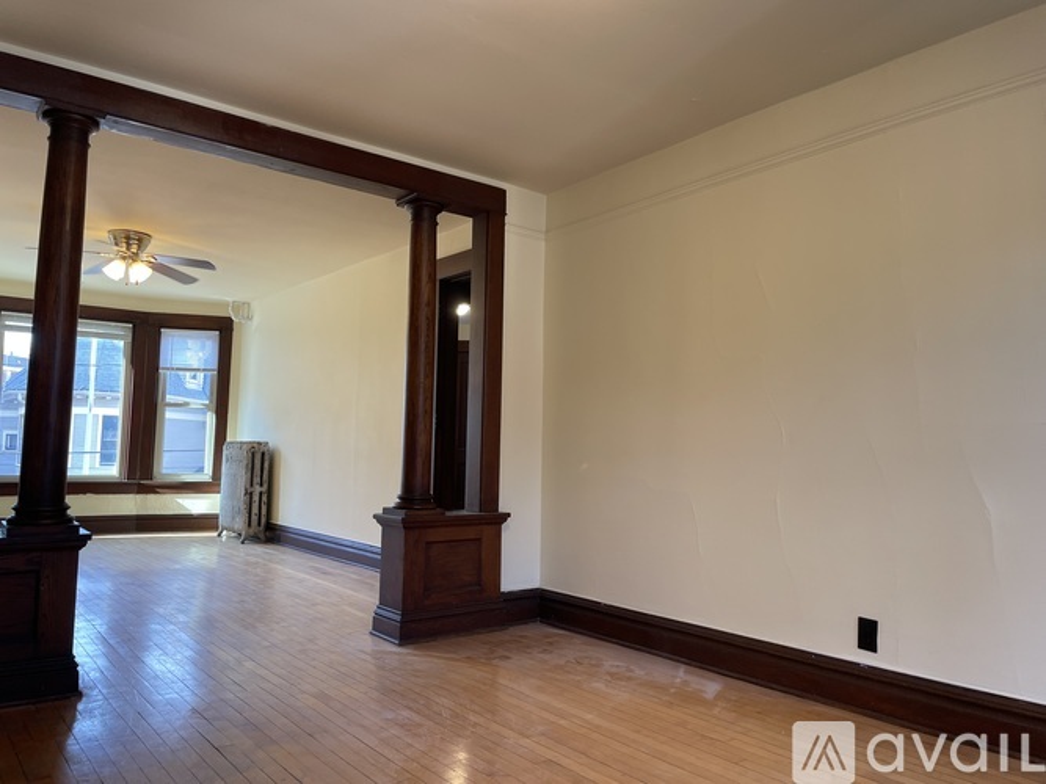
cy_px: 392
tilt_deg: +4.7
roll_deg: -2.0
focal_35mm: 26
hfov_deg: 67.3
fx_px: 786
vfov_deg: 53.0
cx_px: 523
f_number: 1.6
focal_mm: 4.2
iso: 125
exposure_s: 1/120
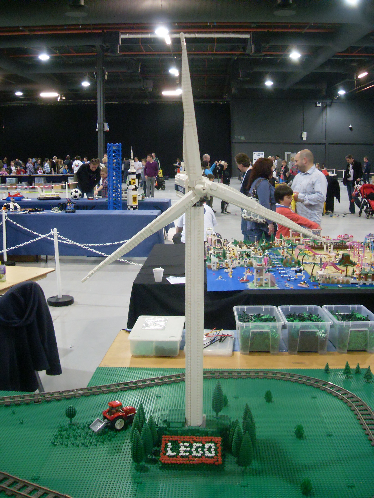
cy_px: 249
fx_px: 533
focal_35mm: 37
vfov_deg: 50.1
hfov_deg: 38.7
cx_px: 187
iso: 200
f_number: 2.8
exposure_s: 1/10
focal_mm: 6.3
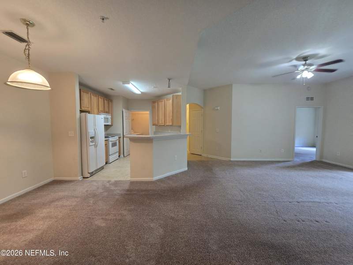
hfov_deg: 106.2
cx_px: 176
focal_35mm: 13
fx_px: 133
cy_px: 132
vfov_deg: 89.9
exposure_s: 1/60
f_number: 2.2
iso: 400
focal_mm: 2.2
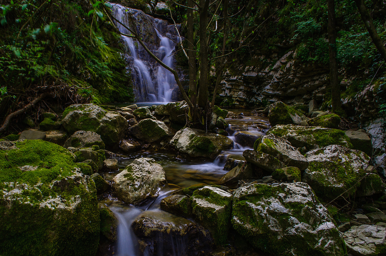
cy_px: 142
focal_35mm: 35
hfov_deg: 54.0
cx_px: 151
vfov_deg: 37.7
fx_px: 375
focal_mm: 18
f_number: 7.1
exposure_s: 2.5
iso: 200
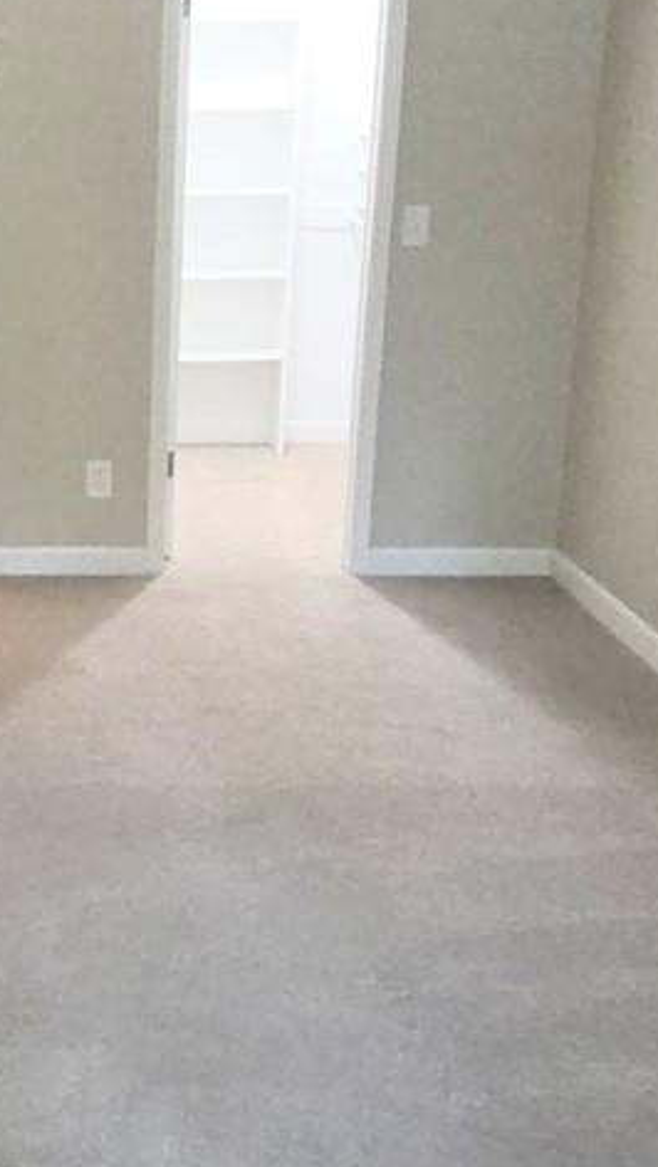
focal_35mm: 48
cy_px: 499
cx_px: -96
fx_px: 1487
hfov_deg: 23.2
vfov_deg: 42.8
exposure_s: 1/40
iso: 320
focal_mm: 2.2
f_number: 2.2
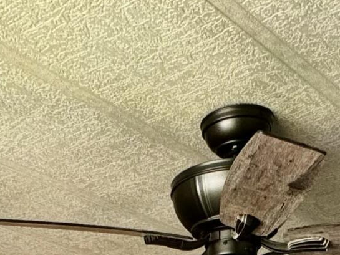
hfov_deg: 25.3
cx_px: 139
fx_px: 756
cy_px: 658
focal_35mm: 77
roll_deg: +0.1
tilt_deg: -13.8
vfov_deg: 13.0
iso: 200
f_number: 2.2
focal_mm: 2.22
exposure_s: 1/60
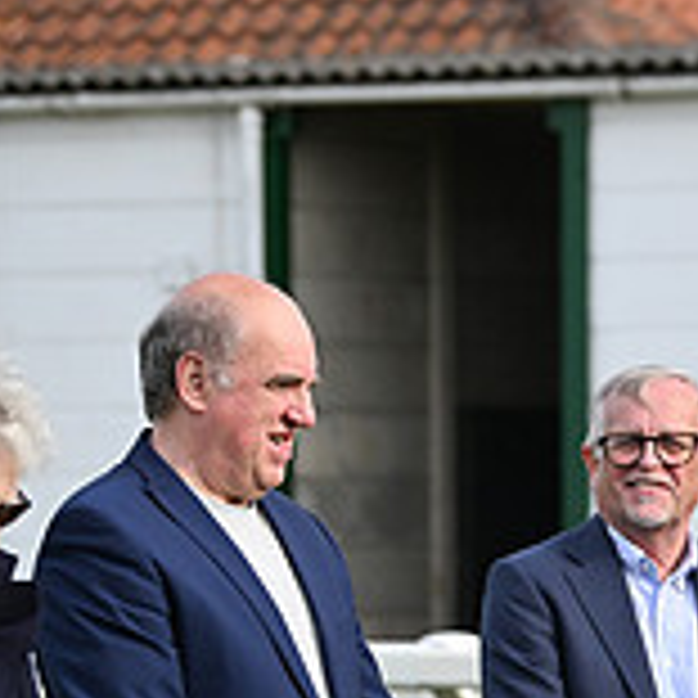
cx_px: 1297
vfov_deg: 5.0
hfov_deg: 4.9
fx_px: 8007
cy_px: 853
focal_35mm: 351
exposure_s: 1/3200
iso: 800
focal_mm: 110
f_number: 4.5
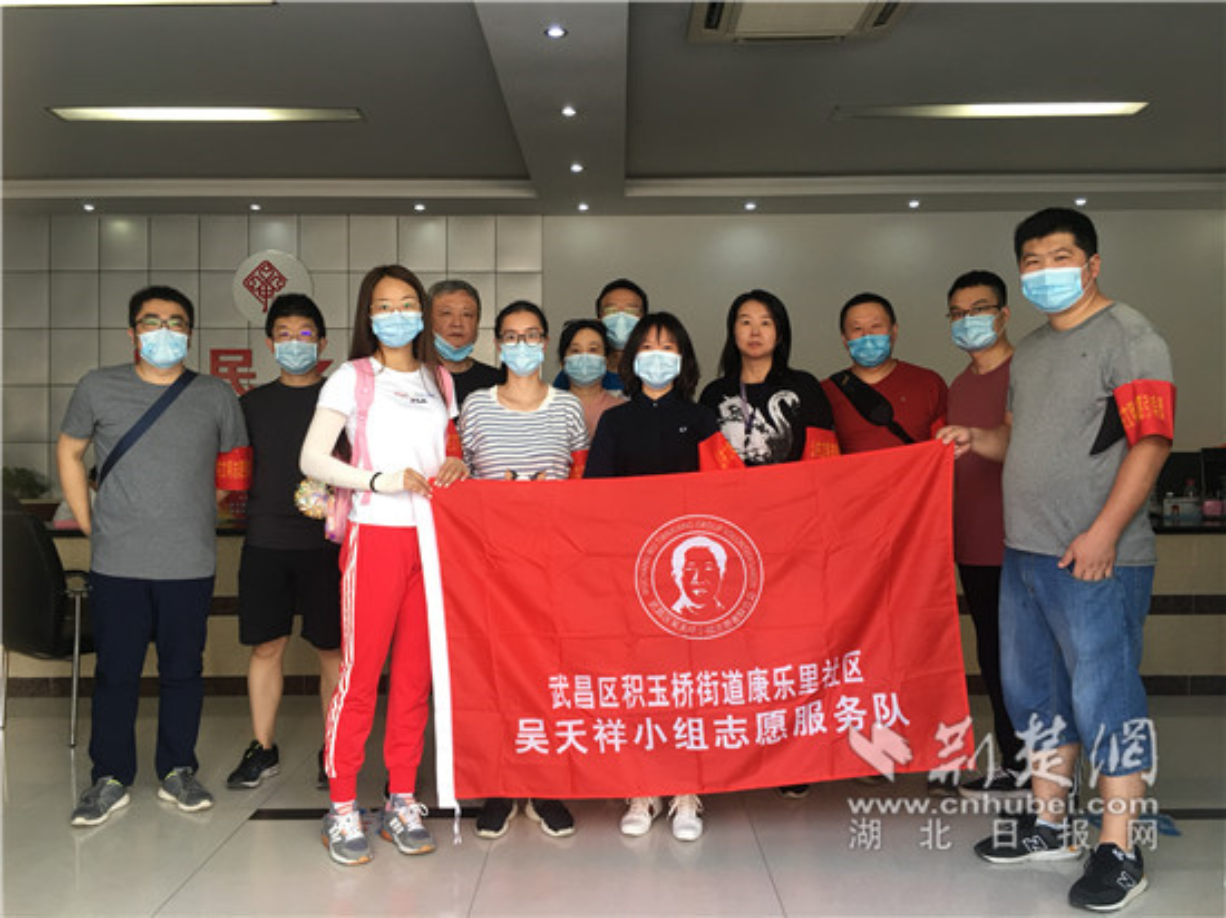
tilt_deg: +1.0
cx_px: 613
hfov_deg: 61.7
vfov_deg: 48.2
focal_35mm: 29
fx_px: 1027
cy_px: 459
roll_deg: +0.9
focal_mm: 4.15
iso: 25
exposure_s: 1/33
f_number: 2.2
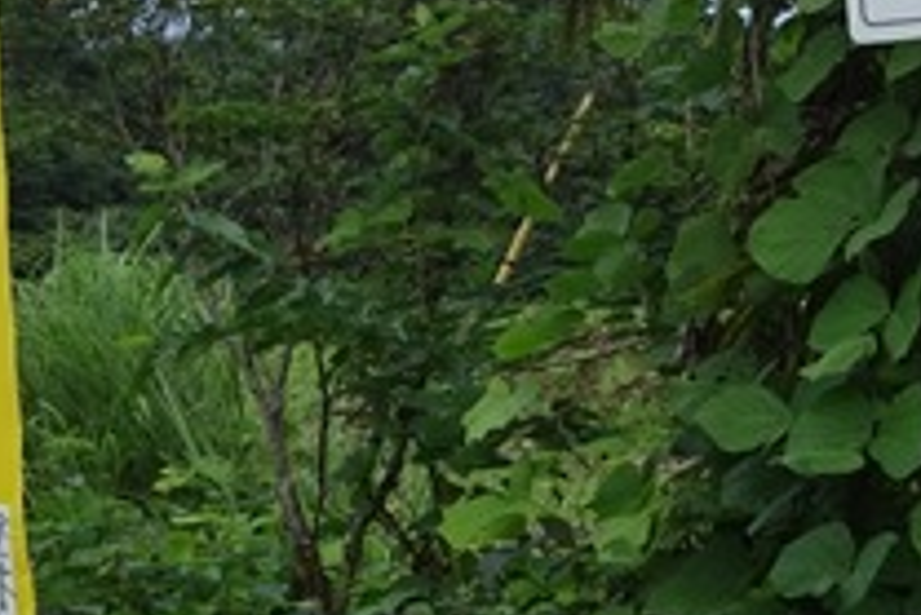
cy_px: 303
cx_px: 319
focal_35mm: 119
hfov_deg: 17.2
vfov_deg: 11.5
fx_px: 3046
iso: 80
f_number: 4
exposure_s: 1/320
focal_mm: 5.79
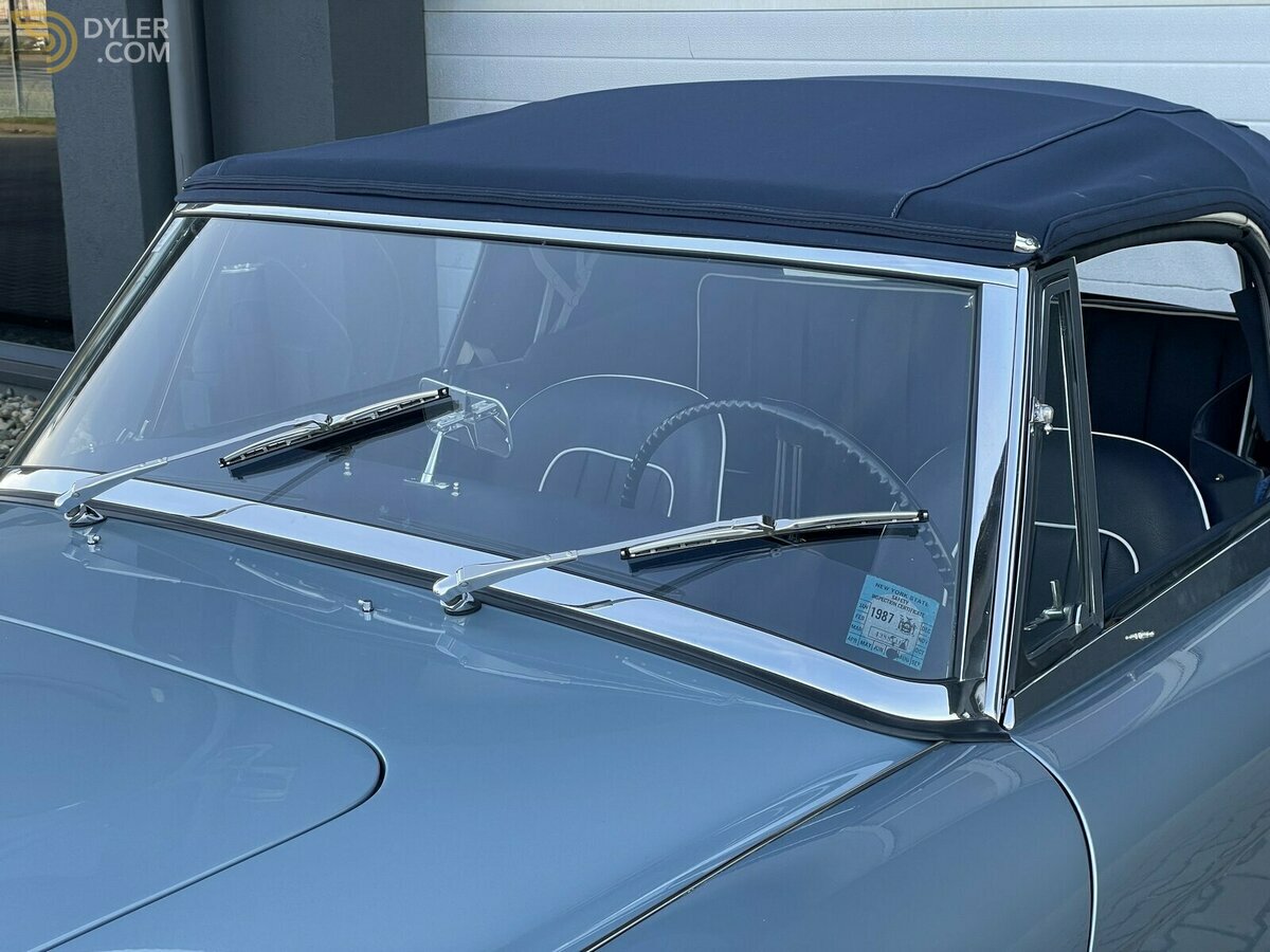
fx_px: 1908
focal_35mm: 52
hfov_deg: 36.8
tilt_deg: -13.9
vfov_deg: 28.0
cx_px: 635
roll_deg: +1.0
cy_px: 476
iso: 25
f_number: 2
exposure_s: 1/99
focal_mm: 6
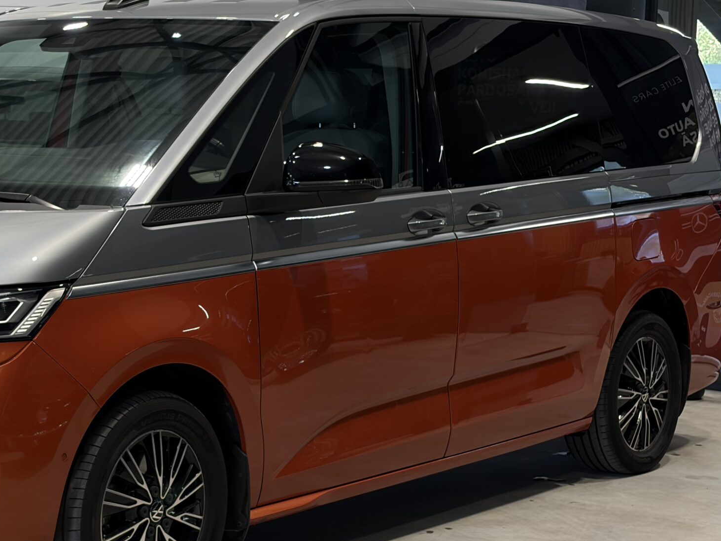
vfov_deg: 16.2
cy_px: 339
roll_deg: -0.8
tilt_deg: -6.8
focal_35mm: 91
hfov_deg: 21.3
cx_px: 158
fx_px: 1895
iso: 50
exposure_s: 1/60
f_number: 1.6
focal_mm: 5.96
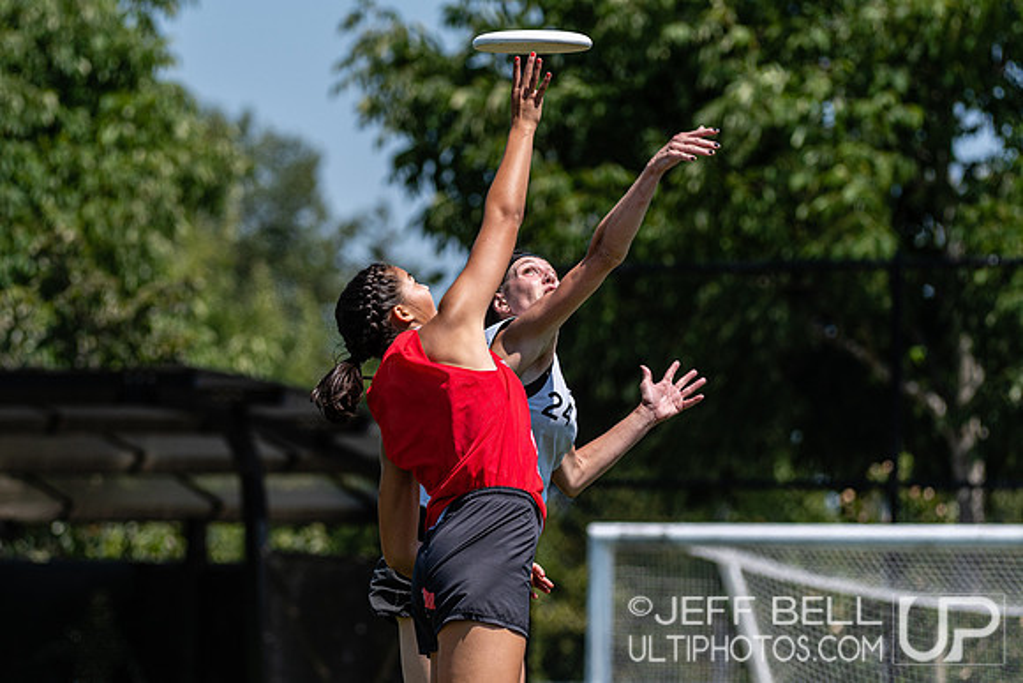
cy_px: 342
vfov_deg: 4.6
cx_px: 512
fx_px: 8527
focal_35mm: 300
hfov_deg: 6.9
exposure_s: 1/2500
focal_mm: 200
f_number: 4
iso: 200
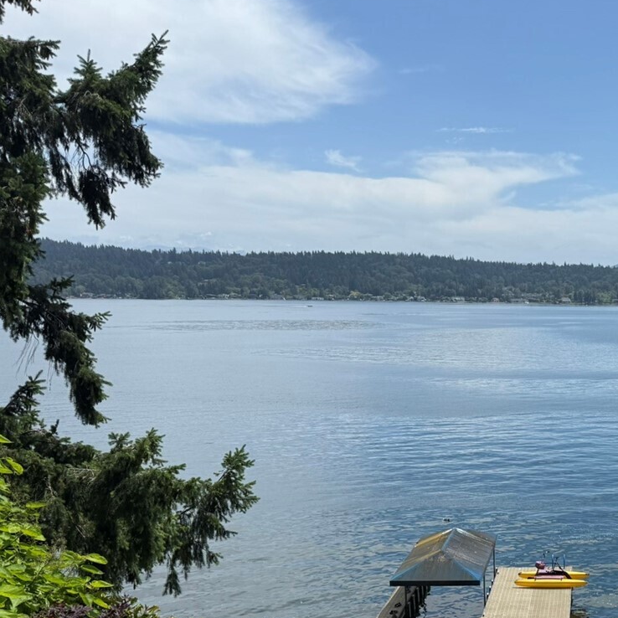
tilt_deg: -10.7
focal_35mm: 46
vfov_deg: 35.8
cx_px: 643
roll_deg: -0.1
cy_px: 476
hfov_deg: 33.1
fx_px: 929
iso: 80
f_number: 1.78
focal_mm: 6.76
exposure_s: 1/5714
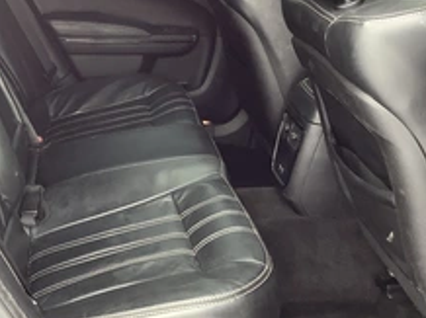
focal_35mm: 57
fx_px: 701
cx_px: 168
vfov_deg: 25.6
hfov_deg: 33.7
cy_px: 135
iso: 64
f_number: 2.4
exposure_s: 1/100
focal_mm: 3.3
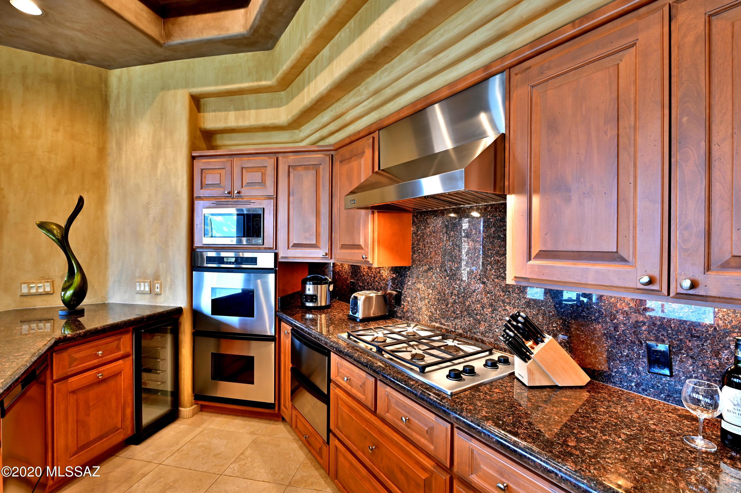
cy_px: 246
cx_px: 370
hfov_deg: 96.8
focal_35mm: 16
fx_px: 329
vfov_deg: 73.7
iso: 100
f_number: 9
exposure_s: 1
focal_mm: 16
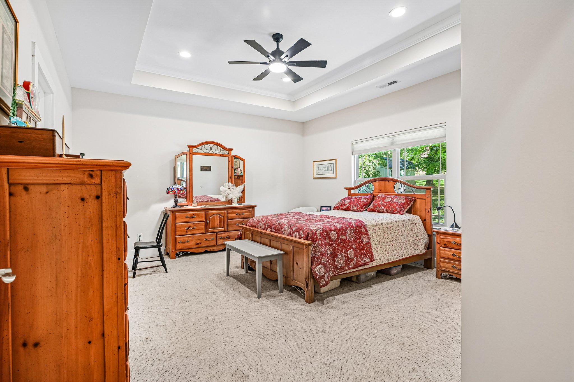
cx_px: 287
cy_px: 191
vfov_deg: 67.4
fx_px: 287
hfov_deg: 90.0
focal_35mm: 18
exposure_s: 1/10
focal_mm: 18
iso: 400
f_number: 8
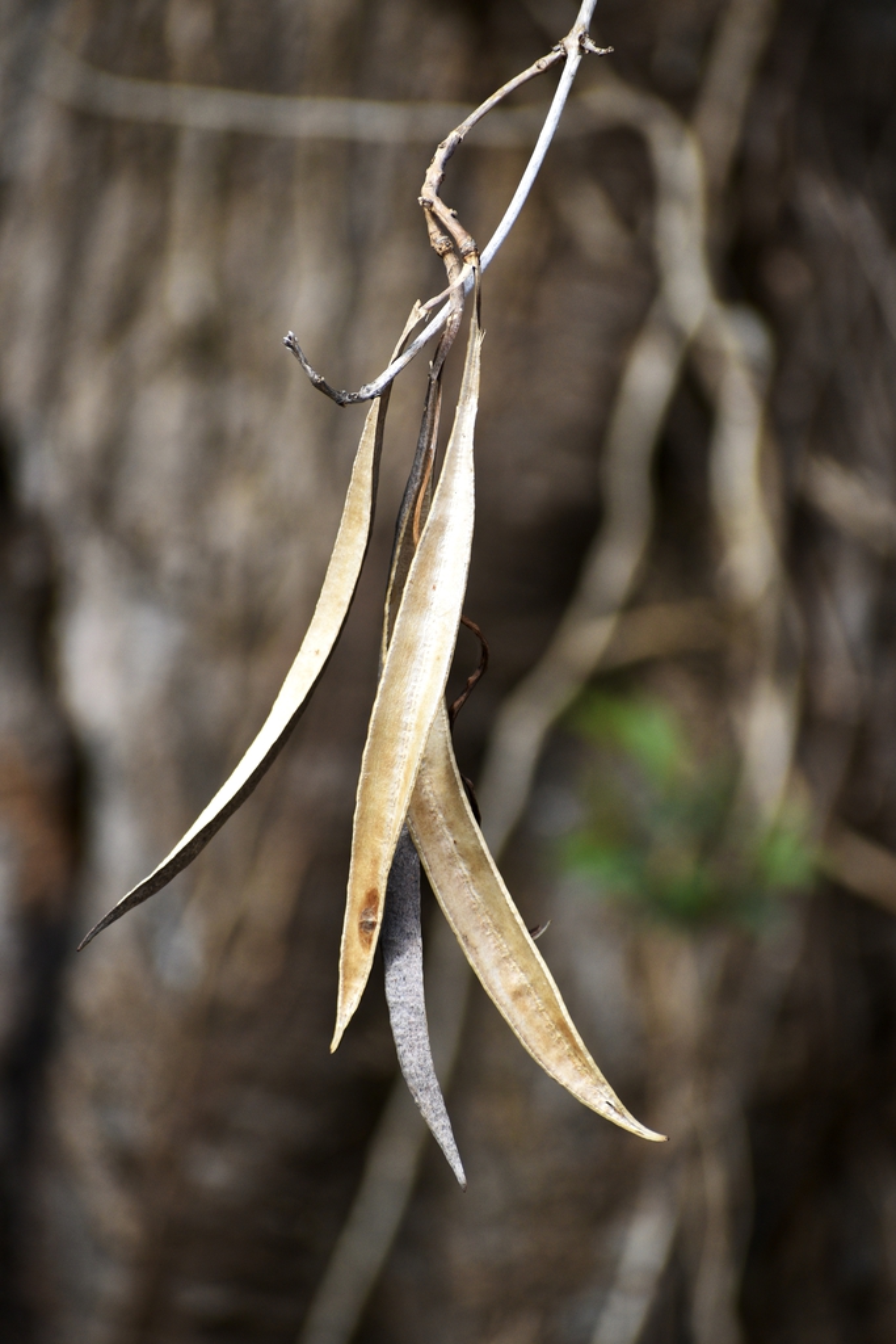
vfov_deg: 6.0
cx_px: 448
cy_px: 672
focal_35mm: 345
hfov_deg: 4.0
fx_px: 12875
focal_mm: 230
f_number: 5.6
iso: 400
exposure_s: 1/1000
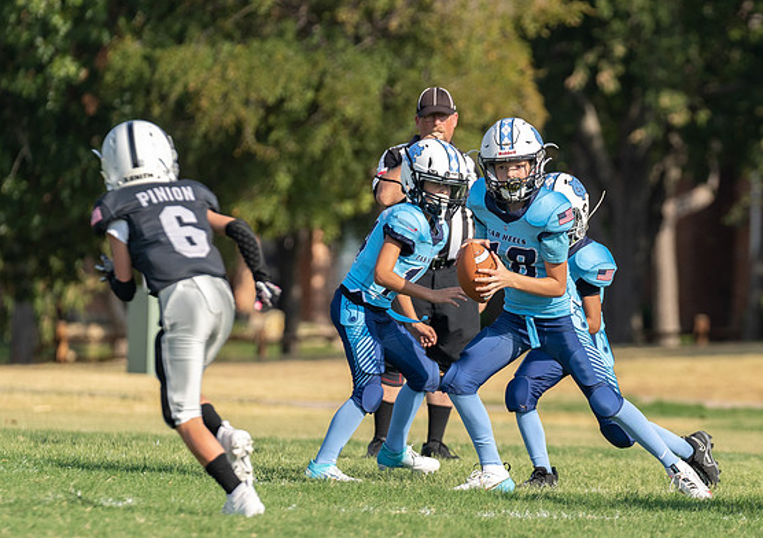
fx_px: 10162
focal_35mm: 471
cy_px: 357
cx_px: 601
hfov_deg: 4.3
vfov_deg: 3.0
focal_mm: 200
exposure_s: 1/1600
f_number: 3.5
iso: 100
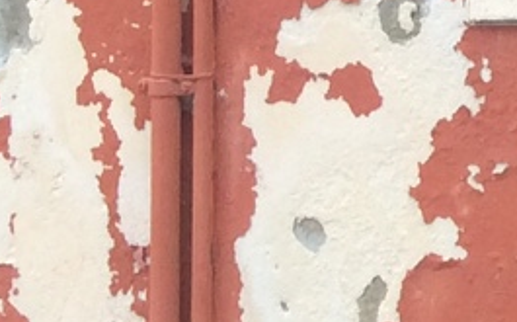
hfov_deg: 6.9
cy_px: -275
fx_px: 3462
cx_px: 1970
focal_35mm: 246
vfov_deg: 5.2
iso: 32
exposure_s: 1/229
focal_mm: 4.12
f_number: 2.2
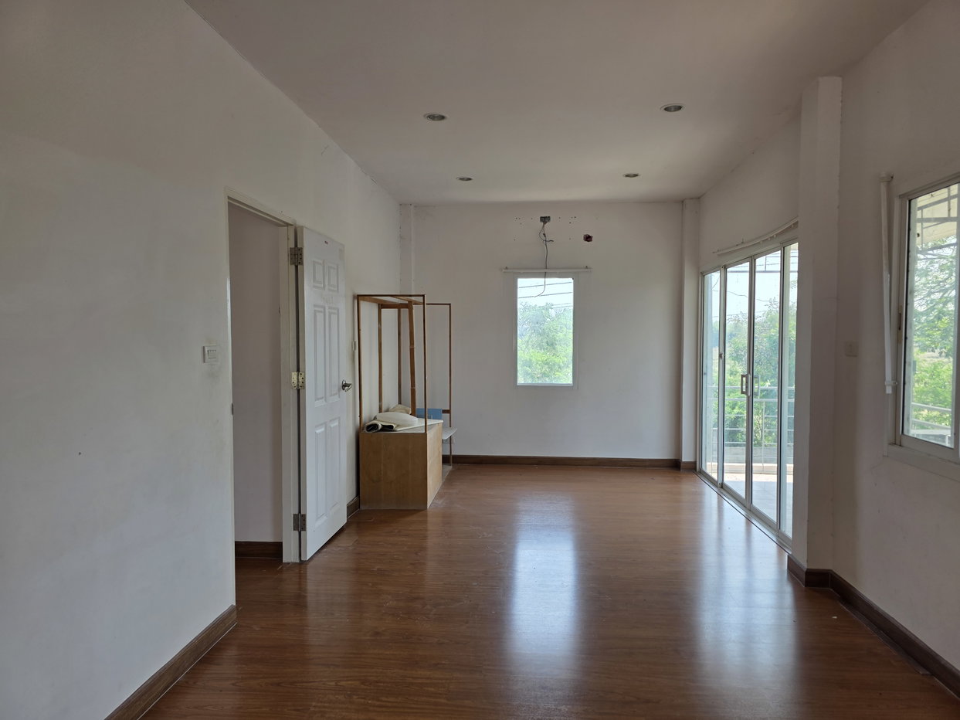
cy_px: 360
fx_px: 638
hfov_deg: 73.9
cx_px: 480
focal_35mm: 23
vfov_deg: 58.9
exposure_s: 1/359
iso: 40
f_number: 1.7
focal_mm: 6.3
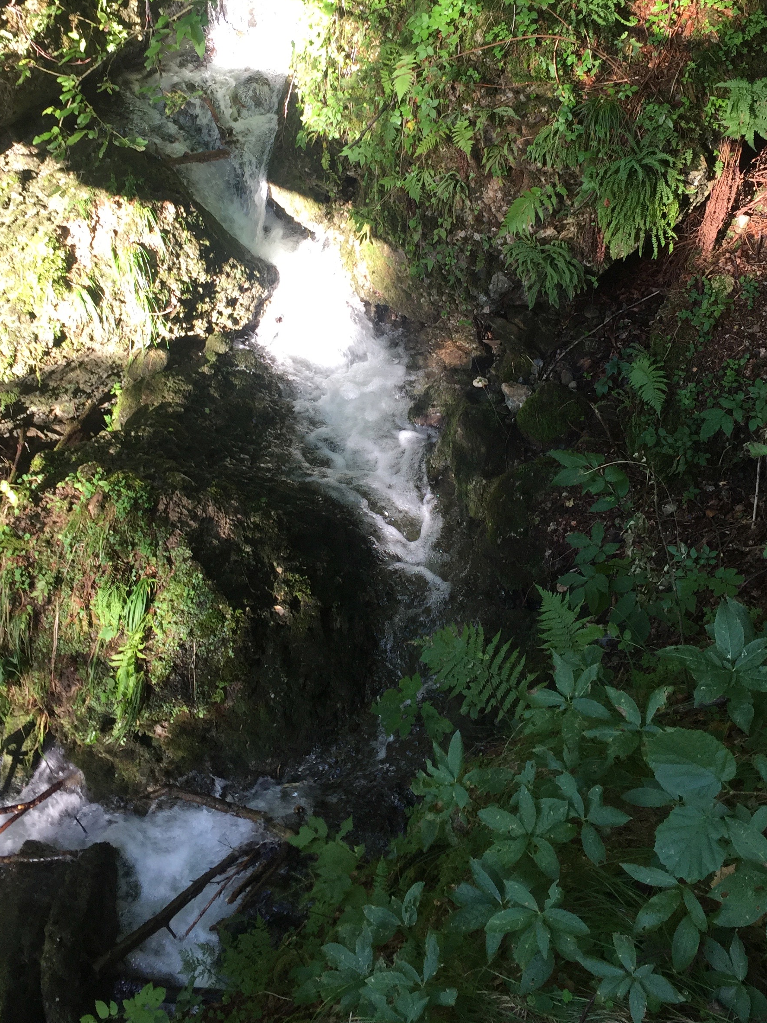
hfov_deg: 35.9
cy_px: 354
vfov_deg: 46.2
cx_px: 350
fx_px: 1182
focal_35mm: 40
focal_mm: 4.15
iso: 50
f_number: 2.2
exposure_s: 1/100
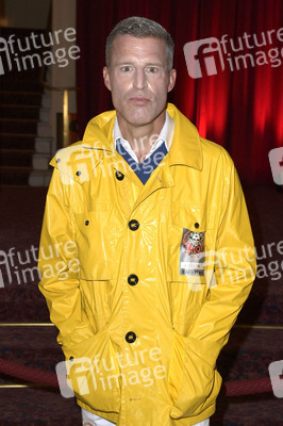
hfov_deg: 28.0
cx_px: 142
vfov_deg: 41.1
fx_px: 567
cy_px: 213
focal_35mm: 48
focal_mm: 48
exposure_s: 1/250
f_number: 5.6
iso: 1000
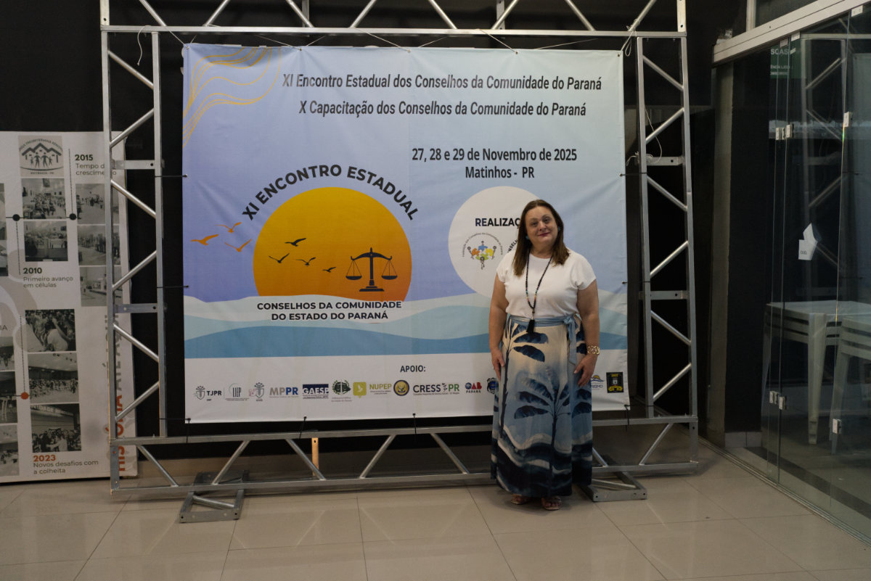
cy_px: 290
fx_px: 847
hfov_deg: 54.4
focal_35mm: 35
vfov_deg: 37.9
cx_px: 436
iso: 5000
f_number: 2.8
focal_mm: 35
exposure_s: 1/125
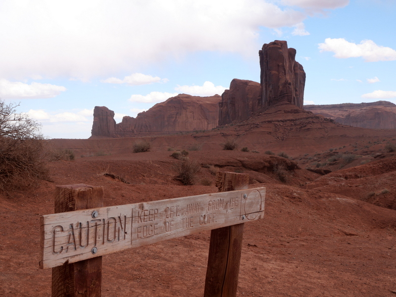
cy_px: 148
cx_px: 198
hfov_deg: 46.8
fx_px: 458
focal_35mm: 40
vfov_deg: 36.0
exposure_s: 1/250
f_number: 7.1
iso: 200
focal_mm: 20
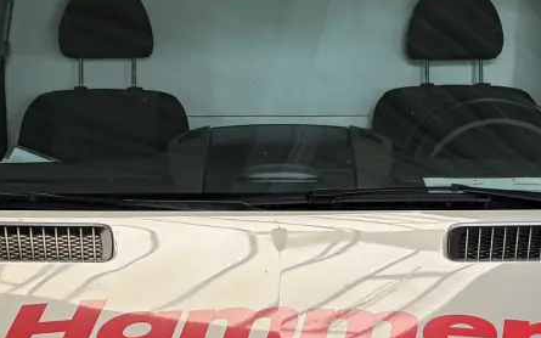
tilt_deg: -1.8
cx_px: 249
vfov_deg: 11.0
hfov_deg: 17.5
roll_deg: +0.9
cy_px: 263
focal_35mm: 119
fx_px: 1754
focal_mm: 5.96
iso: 80
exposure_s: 1/122
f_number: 1.6
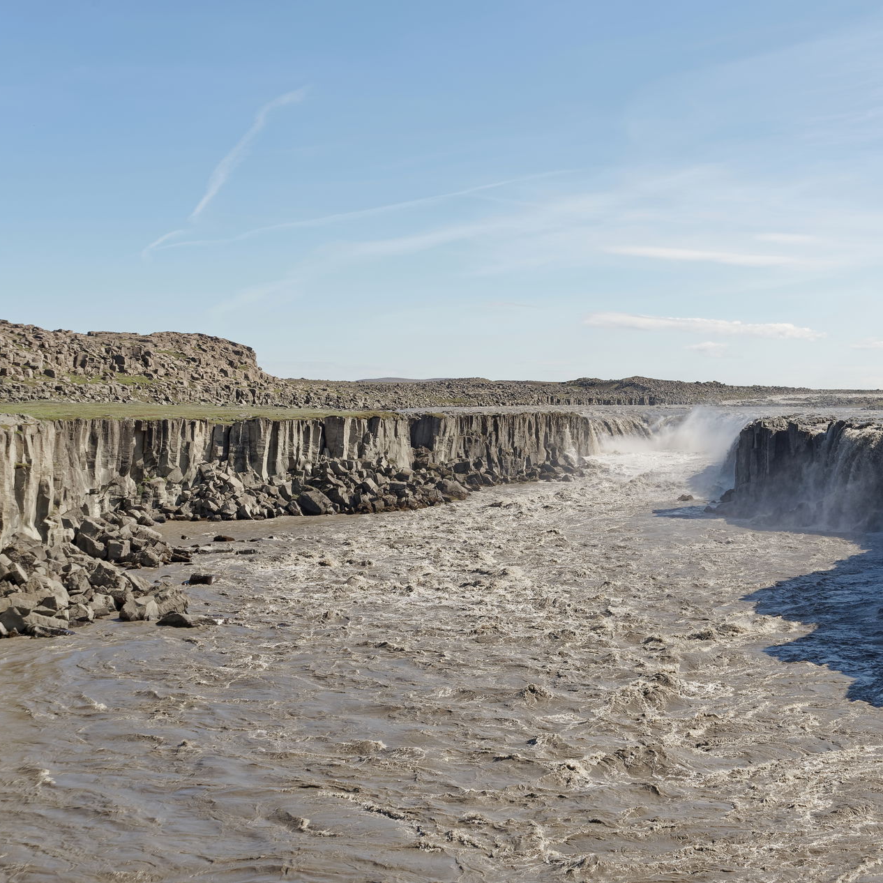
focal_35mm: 58
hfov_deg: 29.2
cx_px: 626
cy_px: 442
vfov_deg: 29.6
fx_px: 1674
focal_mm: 45
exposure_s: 1/320
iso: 100
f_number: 9
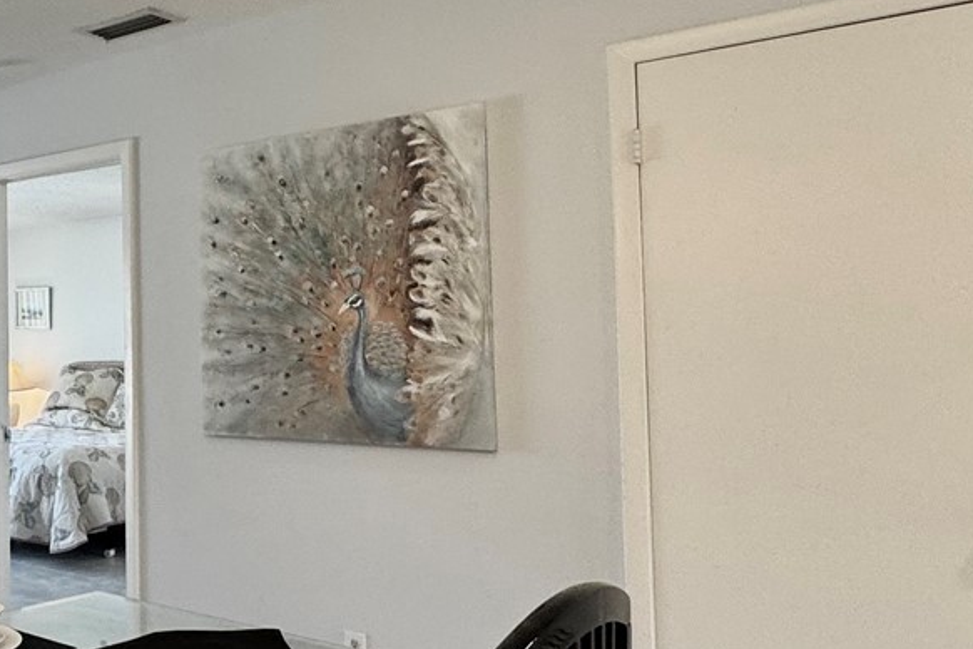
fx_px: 1081
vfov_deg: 33.4
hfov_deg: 42.1
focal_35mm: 40
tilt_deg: +2.2
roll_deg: -0.2
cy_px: 308
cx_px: 5
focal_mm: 2.22
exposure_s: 1/120
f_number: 2.2
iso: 125
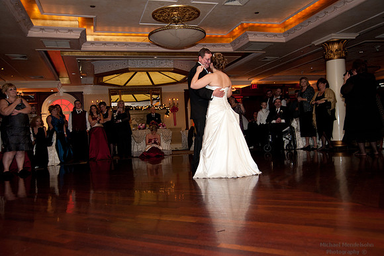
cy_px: 128
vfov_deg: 38.8
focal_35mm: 34
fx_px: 362
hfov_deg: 55.8
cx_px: 192
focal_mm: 34
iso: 1250
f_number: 5
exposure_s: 1/60
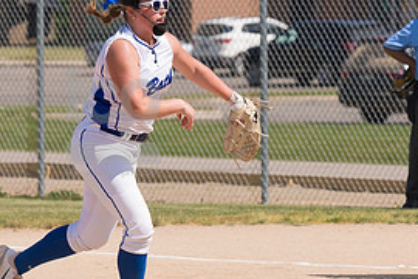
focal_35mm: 498
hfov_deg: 4.1
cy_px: 122
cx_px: 113
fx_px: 5782
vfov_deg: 2.8
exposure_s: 1/1600
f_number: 5.6
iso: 250
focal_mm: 155
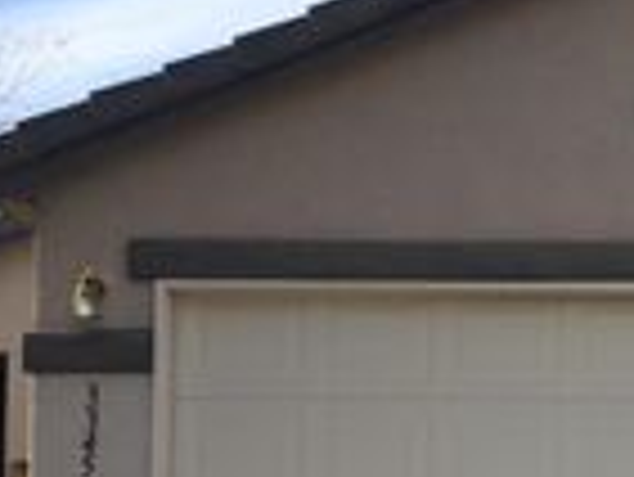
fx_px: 1888
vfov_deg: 14.3
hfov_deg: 18.9
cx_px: 508
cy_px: 385
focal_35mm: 103
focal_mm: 4.15
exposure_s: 1/1799
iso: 32
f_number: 2.2
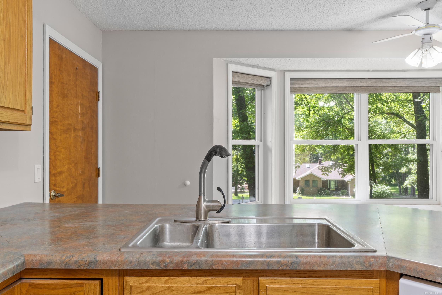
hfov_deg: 67.4
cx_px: 221
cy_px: 148
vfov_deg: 47.9
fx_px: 331
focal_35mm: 27
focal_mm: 18
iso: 200
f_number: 9
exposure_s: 1/2
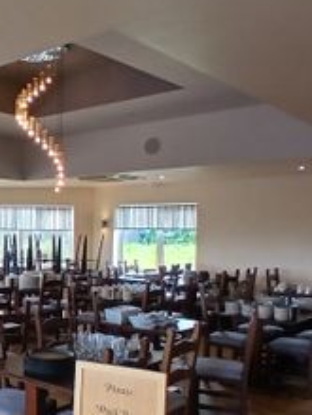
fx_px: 371
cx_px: -32
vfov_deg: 57.5
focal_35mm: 31
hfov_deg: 37.9
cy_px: 260
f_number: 2.2
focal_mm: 1.4
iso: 50
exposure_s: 1/50
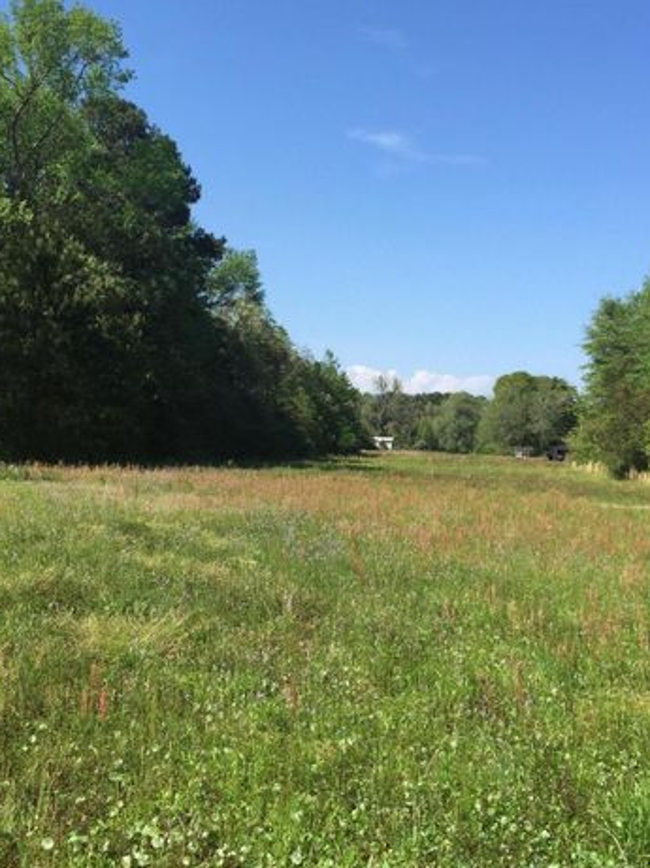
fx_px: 1053
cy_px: 415
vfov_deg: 44.8
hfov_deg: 34.3
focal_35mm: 42
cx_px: 324
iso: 32
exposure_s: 1/1522
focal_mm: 4.15
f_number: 2.2
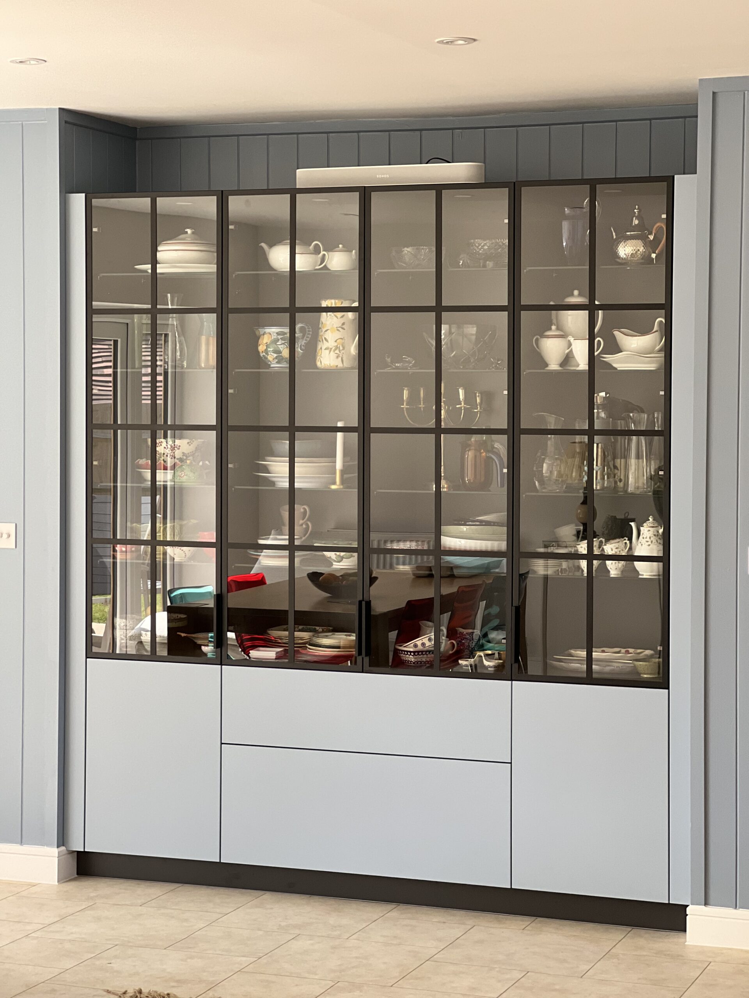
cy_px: 499
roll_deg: -0.1
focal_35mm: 77
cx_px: 374
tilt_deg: -2.1
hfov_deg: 19.1
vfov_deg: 25.3
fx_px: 2221
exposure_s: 1/121
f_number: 2.8
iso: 125
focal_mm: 9
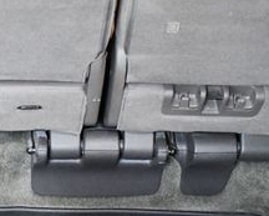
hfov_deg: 18.9
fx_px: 796
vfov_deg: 15.2
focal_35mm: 100
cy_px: 199
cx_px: 31
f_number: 3.5
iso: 5600
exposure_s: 1/60
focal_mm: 18
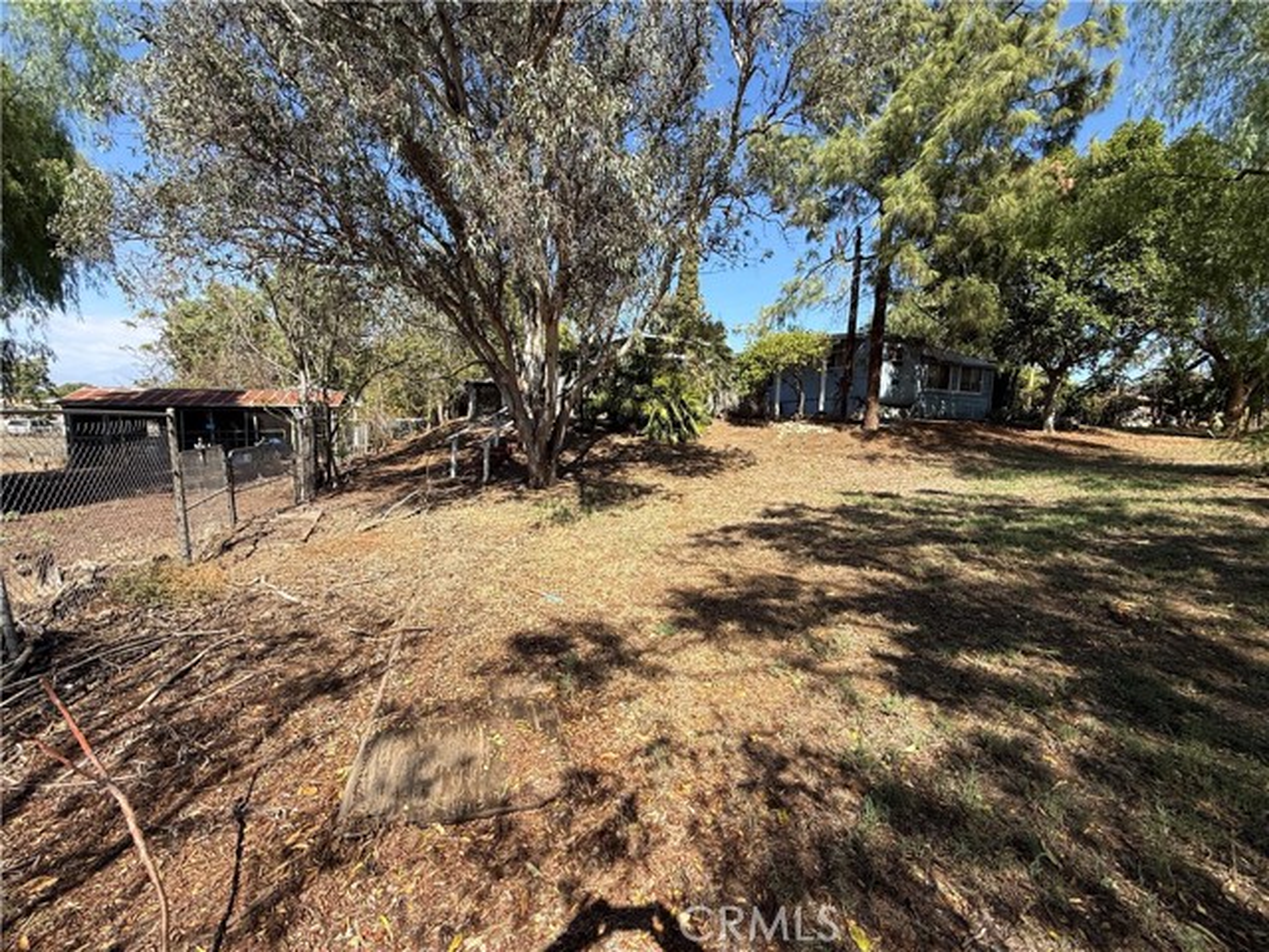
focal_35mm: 14
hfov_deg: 102.1
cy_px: 476
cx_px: 634
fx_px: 513
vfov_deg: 85.7
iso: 50
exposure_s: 1/1001
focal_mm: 2.22
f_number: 2.2
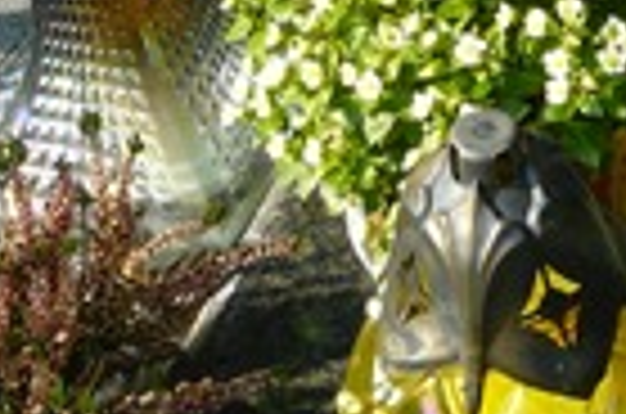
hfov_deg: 11.5
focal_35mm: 173
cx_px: 851
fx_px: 3001
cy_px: -220
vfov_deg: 7.7
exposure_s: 1/200
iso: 100
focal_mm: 6
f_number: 5.6
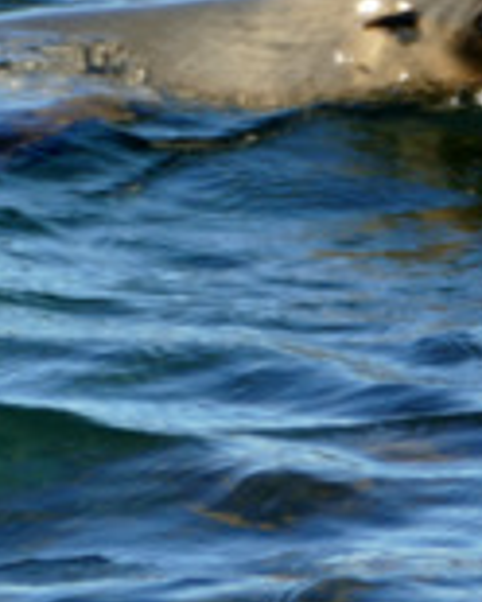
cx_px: -253
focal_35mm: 1388
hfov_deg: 1.1
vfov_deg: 1.4
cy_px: 136
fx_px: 24750
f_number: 4
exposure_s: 1/320
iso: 125
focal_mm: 139.18
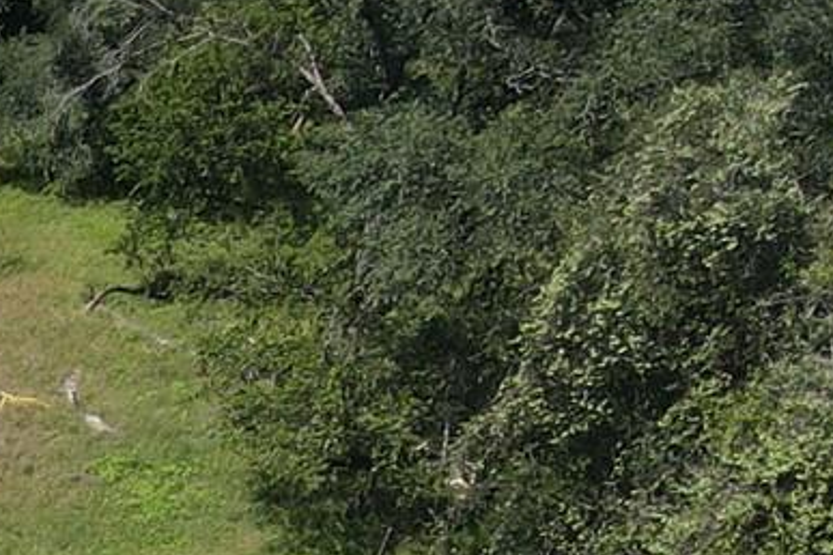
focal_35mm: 132
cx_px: -1341
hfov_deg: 11.7
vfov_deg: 9.1
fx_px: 3054
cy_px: 1454
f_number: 2.8
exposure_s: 1/640
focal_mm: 4.5
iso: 100
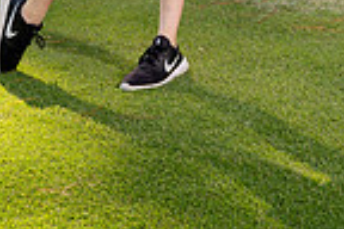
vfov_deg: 10.3
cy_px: -279
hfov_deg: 17.1
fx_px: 1137
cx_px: 253
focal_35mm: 119
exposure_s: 1/250
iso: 100
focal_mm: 38
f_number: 4.5
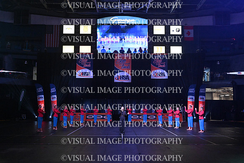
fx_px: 244
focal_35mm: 36
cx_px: 122
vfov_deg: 36.9
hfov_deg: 53.1
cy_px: 82
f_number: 4
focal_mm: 36
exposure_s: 1/400
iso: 10000
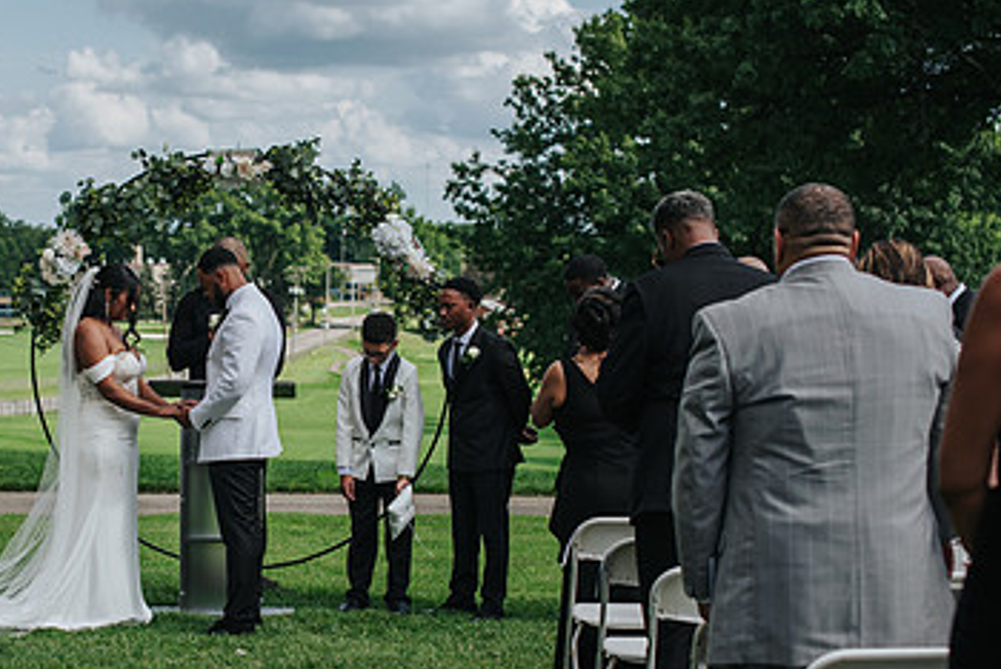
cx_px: 221
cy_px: 379
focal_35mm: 87
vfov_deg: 15.7
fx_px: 2421
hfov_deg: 23.1
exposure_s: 1/1600
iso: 140
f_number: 3.5
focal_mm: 50
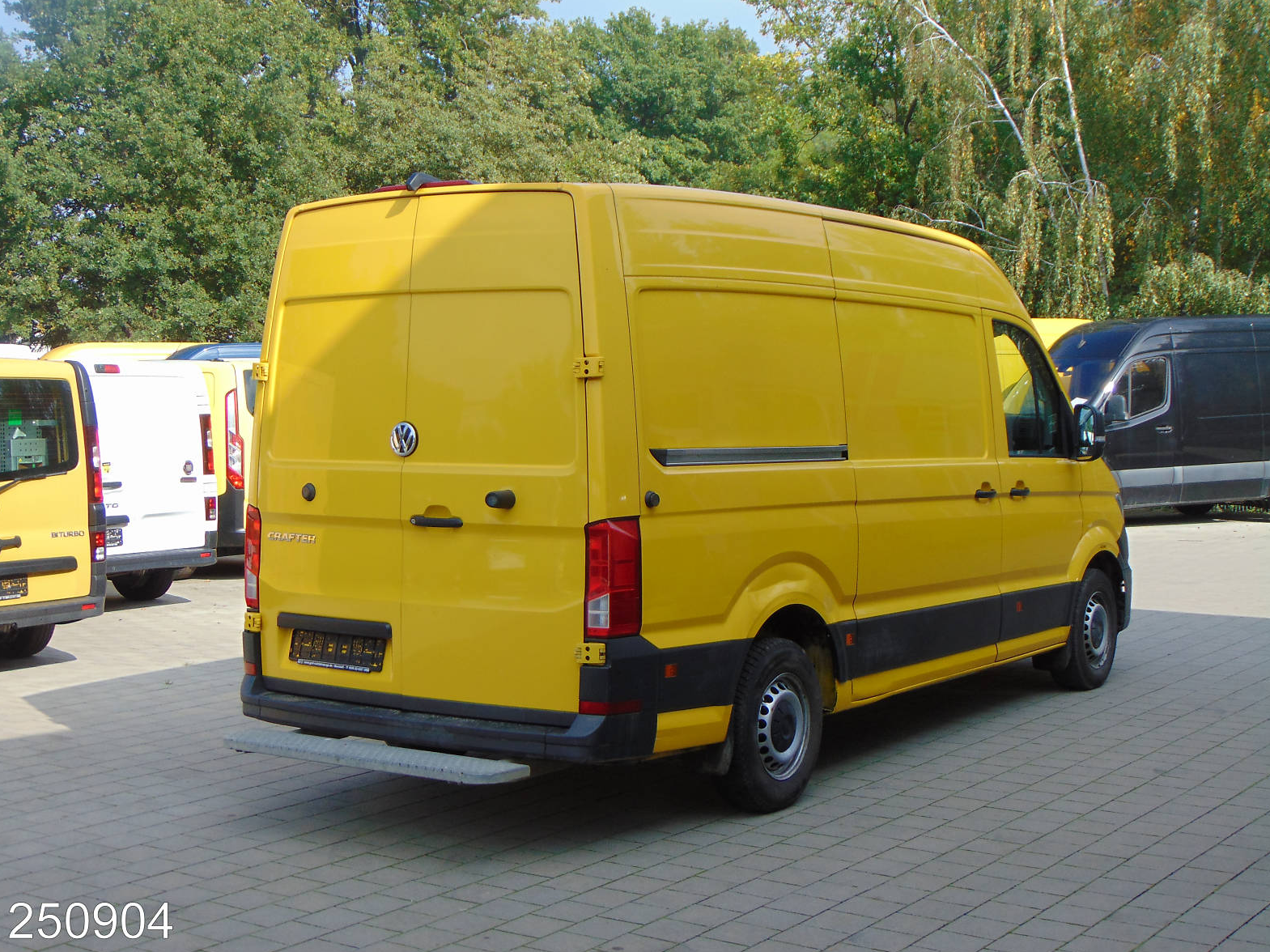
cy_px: 475
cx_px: 625
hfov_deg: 37.5
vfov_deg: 28.5
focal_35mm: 51
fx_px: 1871
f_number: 3.5
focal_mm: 9
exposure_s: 1/400
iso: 80
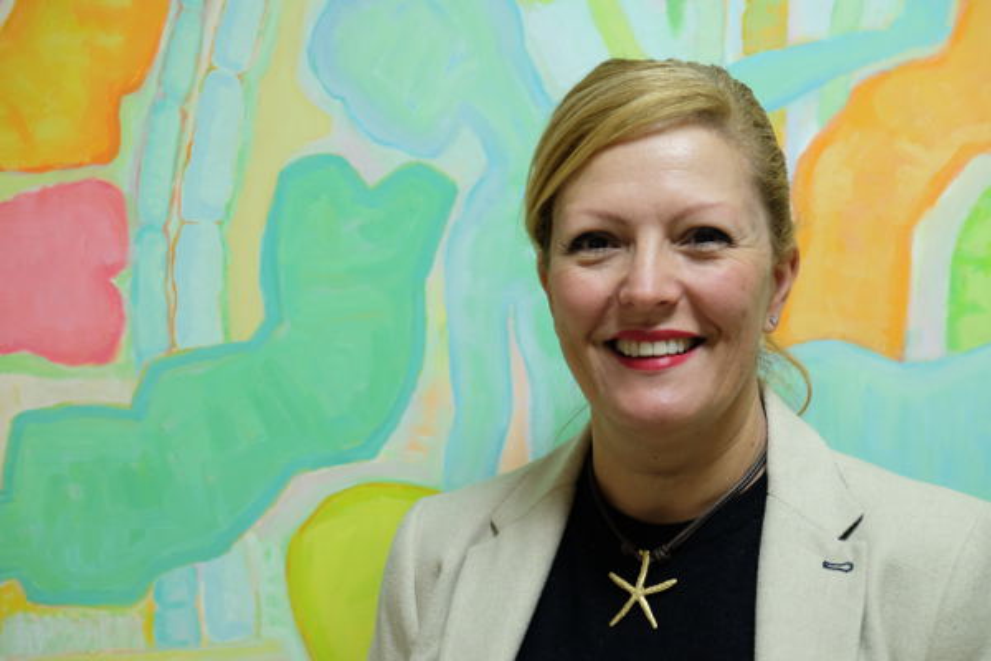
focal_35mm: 69
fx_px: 1899
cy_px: 330
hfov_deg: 29.2
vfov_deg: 19.7
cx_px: 496
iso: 800
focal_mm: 46.3
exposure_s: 1/30
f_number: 4
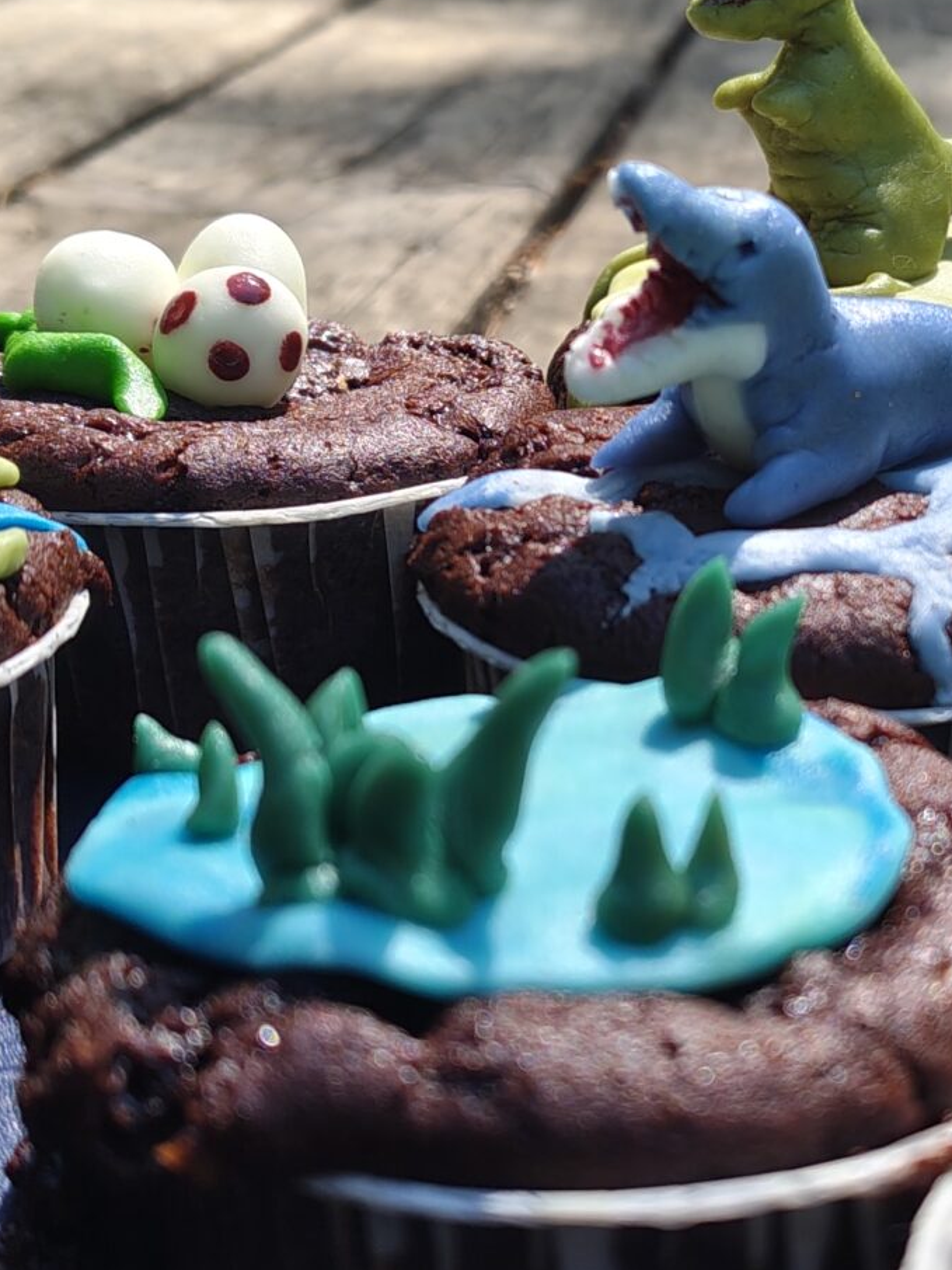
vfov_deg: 28.6
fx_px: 2493
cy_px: 619
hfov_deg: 21.5
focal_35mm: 68
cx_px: 687
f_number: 1.88
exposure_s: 1/411
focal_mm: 5.56
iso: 50
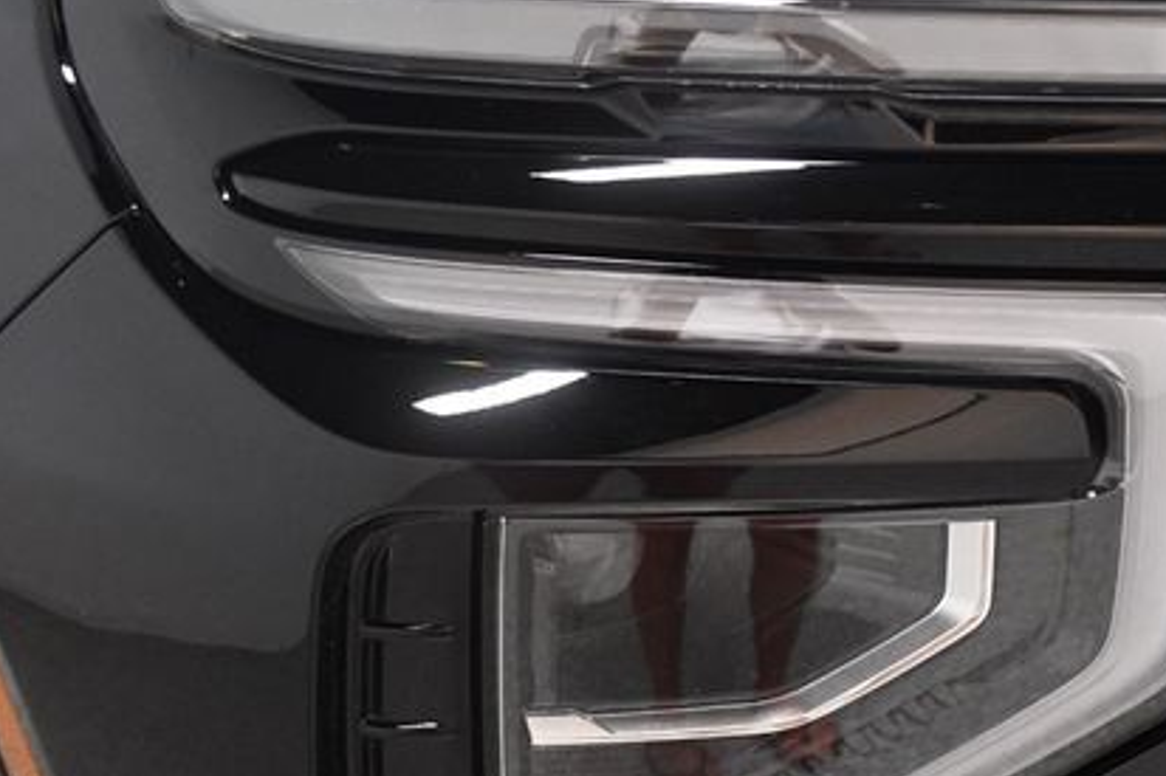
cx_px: 754
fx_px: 2007
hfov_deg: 32.2
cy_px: 449
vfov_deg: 21.9
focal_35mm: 62
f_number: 4
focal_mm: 27
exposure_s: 1/80
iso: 3200
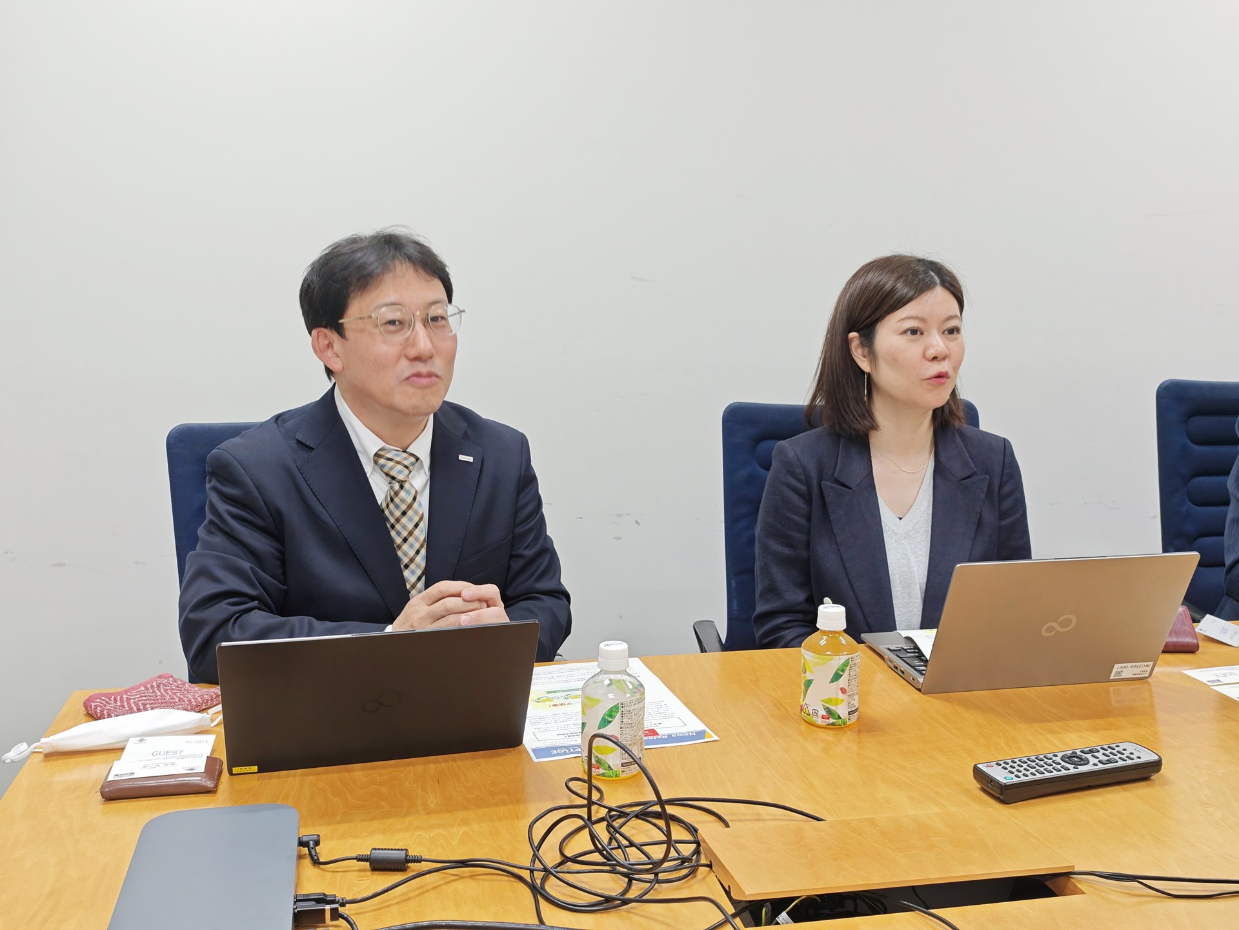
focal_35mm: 35
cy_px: 465
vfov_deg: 40.7
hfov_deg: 52.6
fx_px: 1253
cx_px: 620
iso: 200
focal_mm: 8.72
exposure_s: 1/50
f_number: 2.8
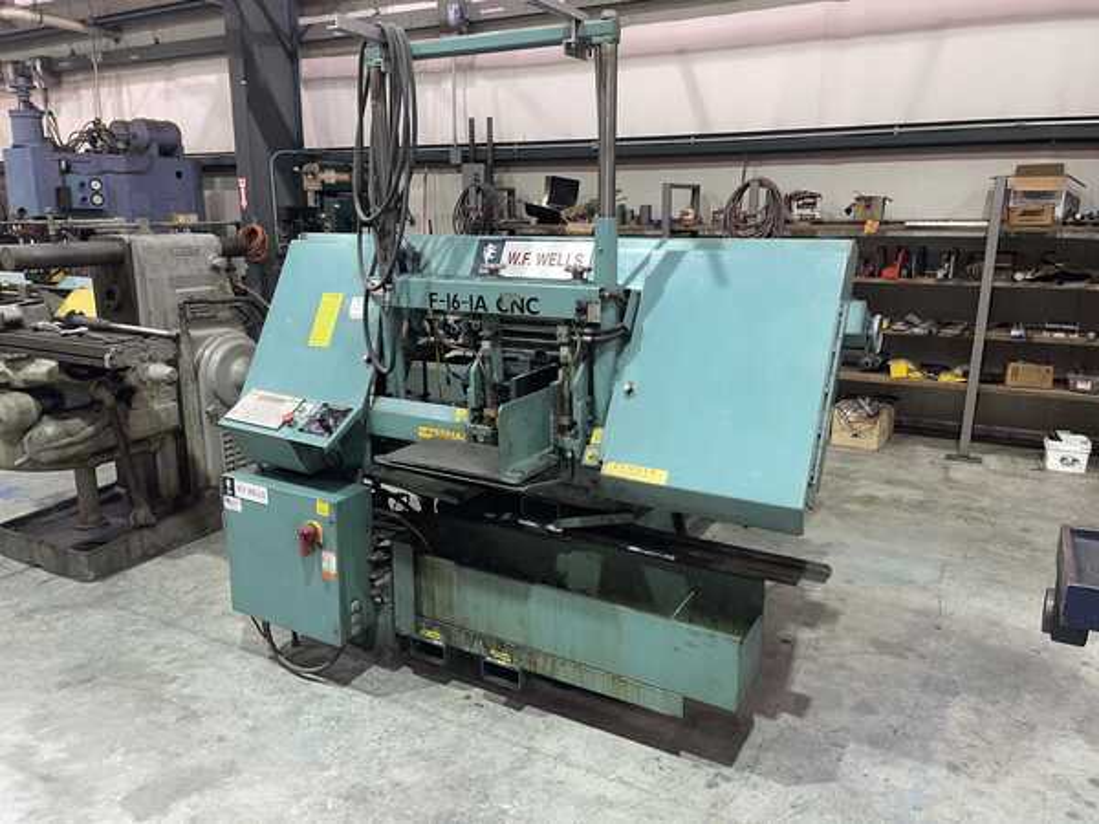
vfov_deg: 53.1
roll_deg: +0.7
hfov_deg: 67.3
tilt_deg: -13.5
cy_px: 412
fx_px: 825
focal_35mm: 26
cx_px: 550
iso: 50
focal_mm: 4.2
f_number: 1.6
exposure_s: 1/20
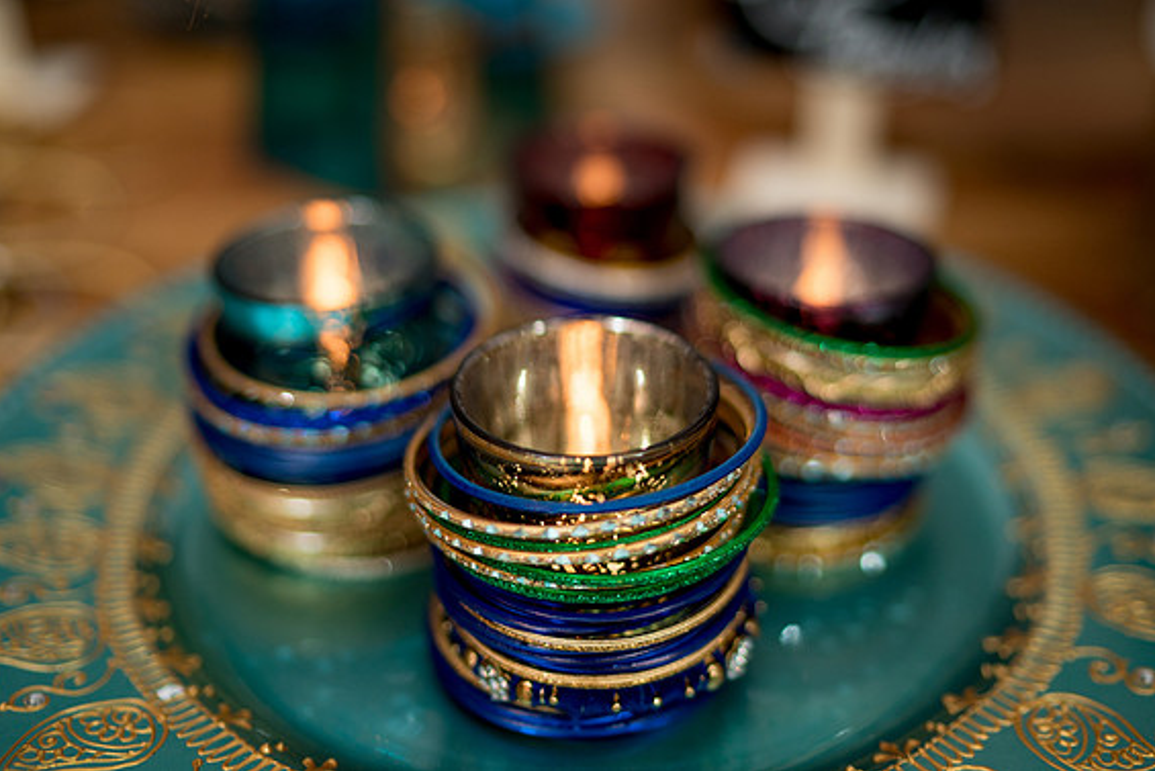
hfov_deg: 47.4
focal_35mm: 41
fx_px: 1316
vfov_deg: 32.6
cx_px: 599
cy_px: 322
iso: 250
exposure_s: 1/200
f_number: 1.4
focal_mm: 35
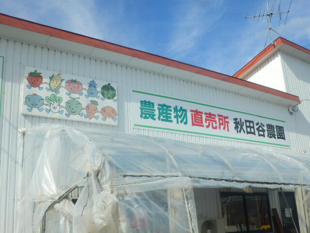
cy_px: 116
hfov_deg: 44.8
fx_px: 376
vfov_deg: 34.3
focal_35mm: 42
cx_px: 155
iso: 80
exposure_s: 1/640
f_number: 4
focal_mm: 7.4
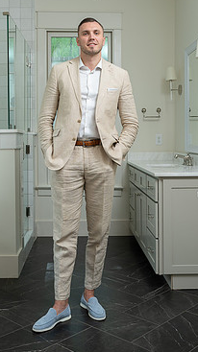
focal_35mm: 45
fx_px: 421
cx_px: 85
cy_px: 148
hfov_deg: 26.5
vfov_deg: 45.3
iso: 100
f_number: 4
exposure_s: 1/80
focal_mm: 35
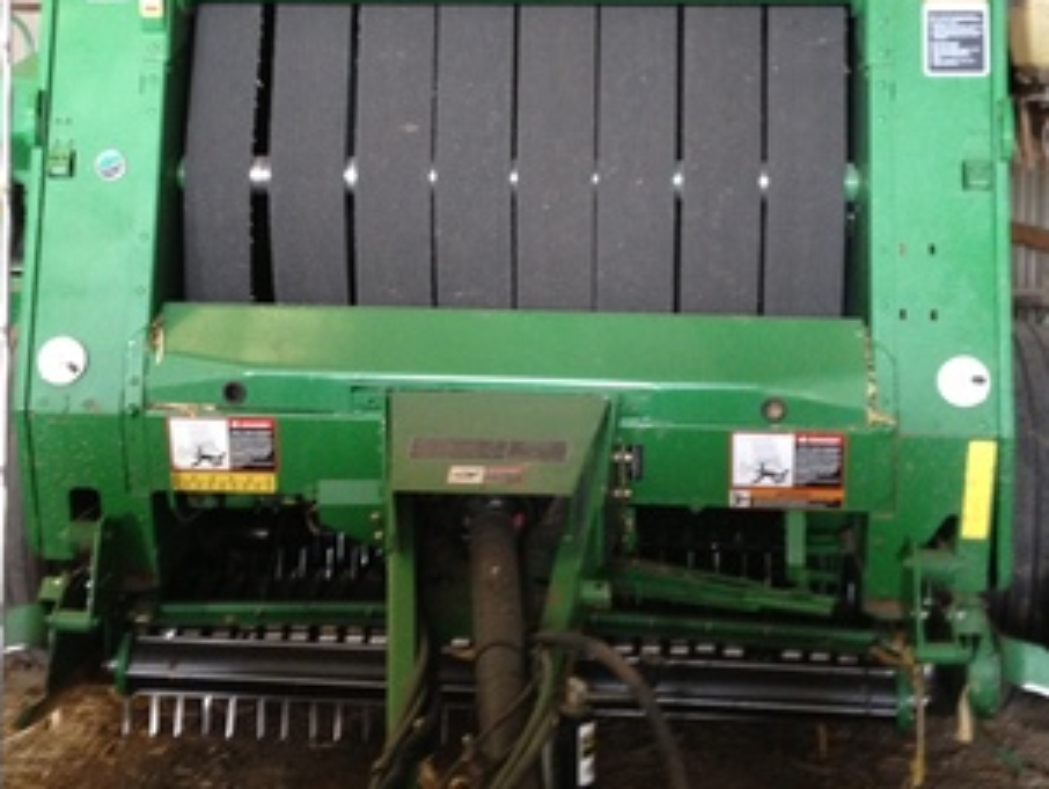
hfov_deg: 30.7
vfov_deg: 23.0
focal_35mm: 63
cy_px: 174
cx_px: 490
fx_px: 1911
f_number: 2.4
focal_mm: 4.28
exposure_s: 1/20
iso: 160
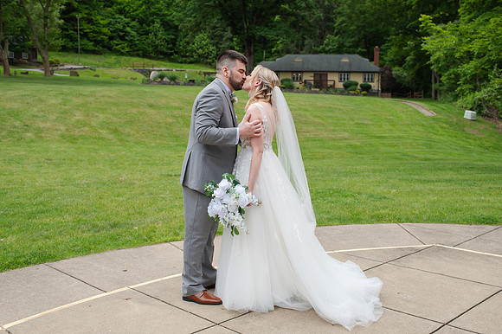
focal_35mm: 40
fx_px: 561
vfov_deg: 33.1
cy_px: 188
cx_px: 251
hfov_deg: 48.2
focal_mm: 35
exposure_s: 1/500
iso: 100
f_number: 3.5
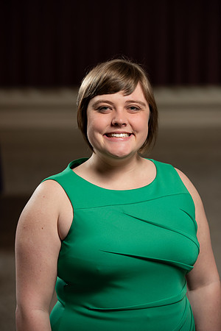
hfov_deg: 10.5
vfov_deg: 15.8
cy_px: 166
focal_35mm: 130
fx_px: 1197
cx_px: 110
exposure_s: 1/200
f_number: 5.6
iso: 640
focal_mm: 130
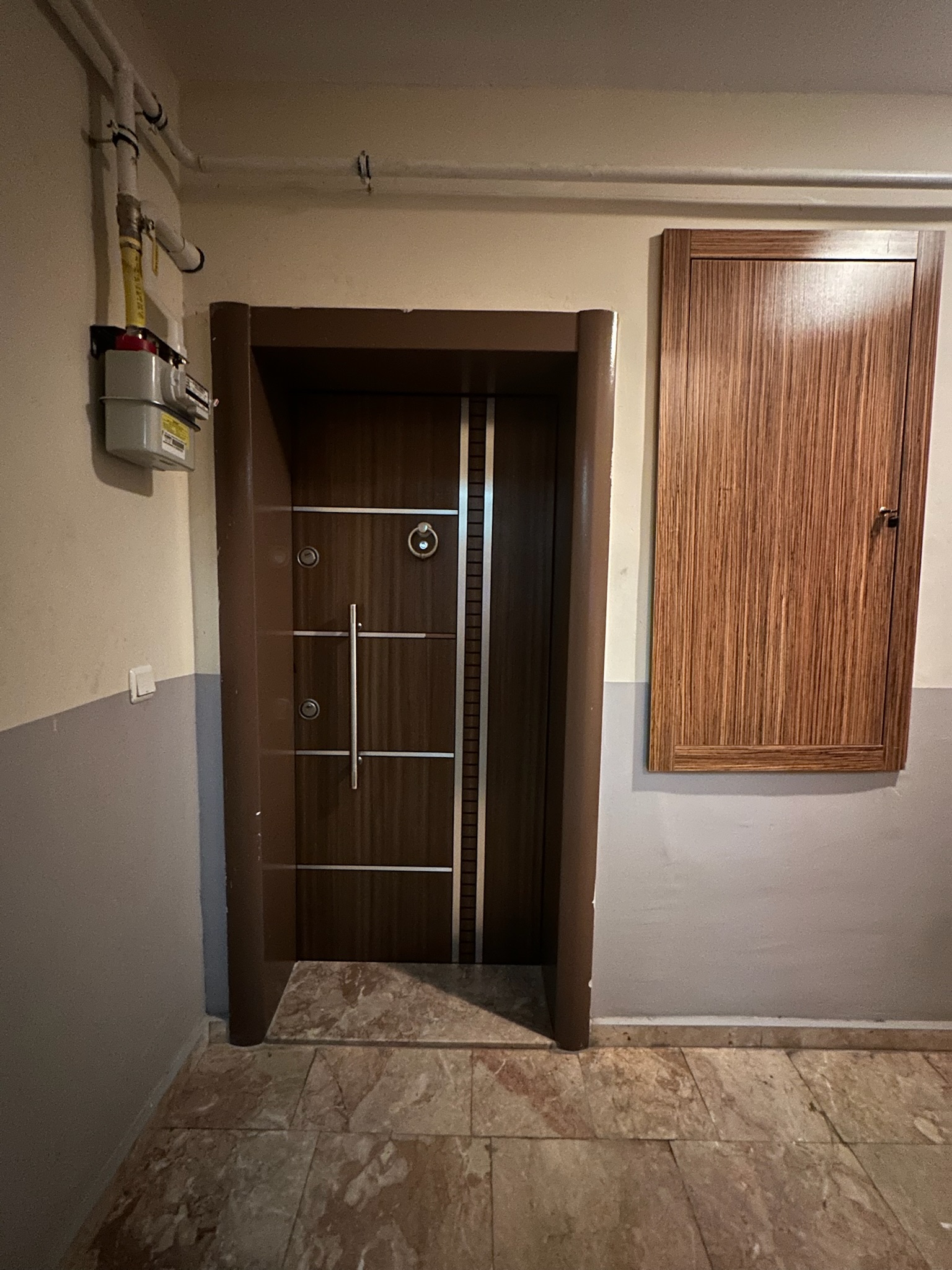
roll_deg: -1.6
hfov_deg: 85.7
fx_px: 513
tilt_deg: -2.8
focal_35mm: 14
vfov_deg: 102.1
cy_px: 635
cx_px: 476
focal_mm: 2.22
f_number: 2.2
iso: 1000
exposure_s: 1/8
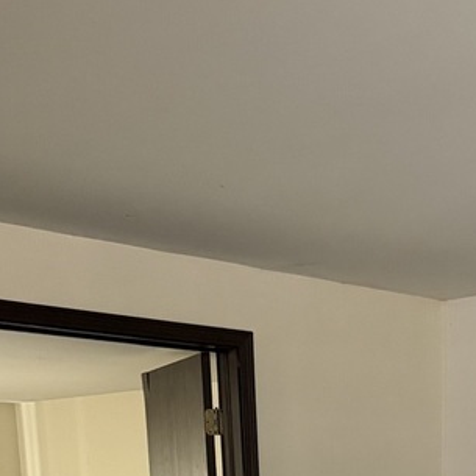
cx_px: 431
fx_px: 1167
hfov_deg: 22.5
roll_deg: +0.1
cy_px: 816
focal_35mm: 75
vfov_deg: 18.7
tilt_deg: -13.7
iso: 800
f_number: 1.78
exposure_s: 1/30
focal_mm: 6.76
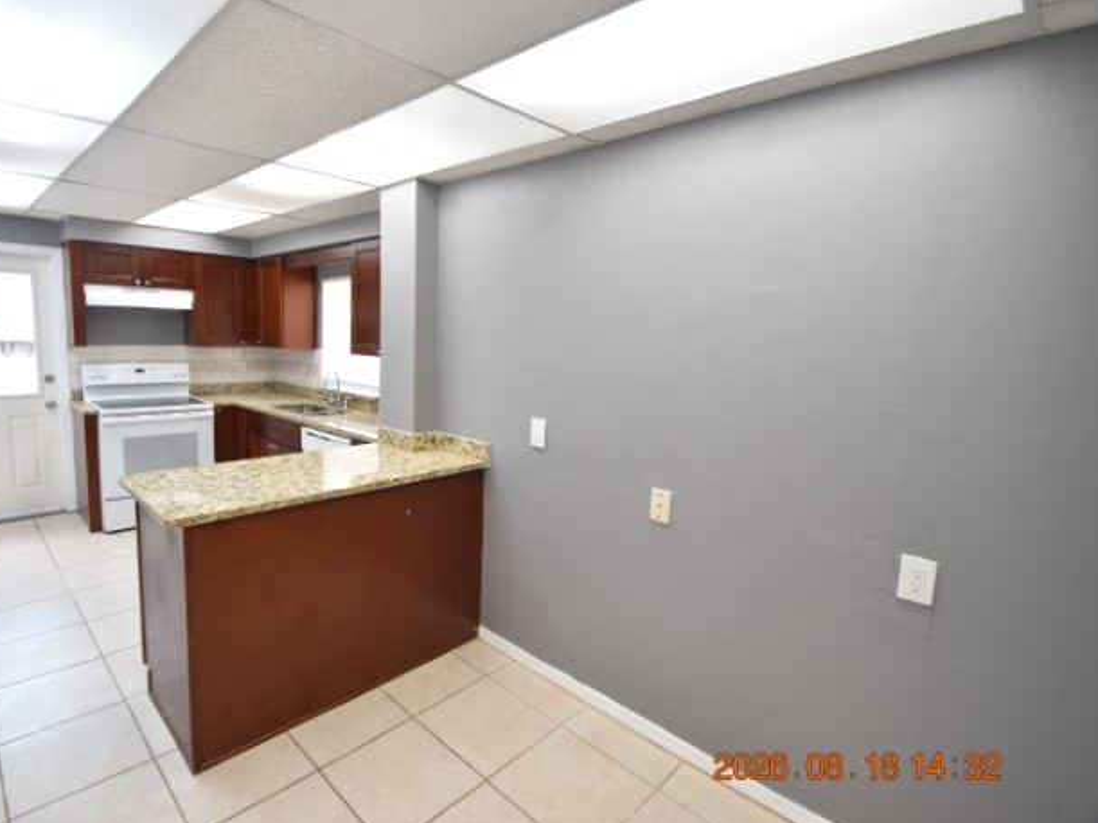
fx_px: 539
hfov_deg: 90.5
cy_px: 401
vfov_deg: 74.7
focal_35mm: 17
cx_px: 476
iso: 400
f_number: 4
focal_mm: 10
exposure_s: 1/60
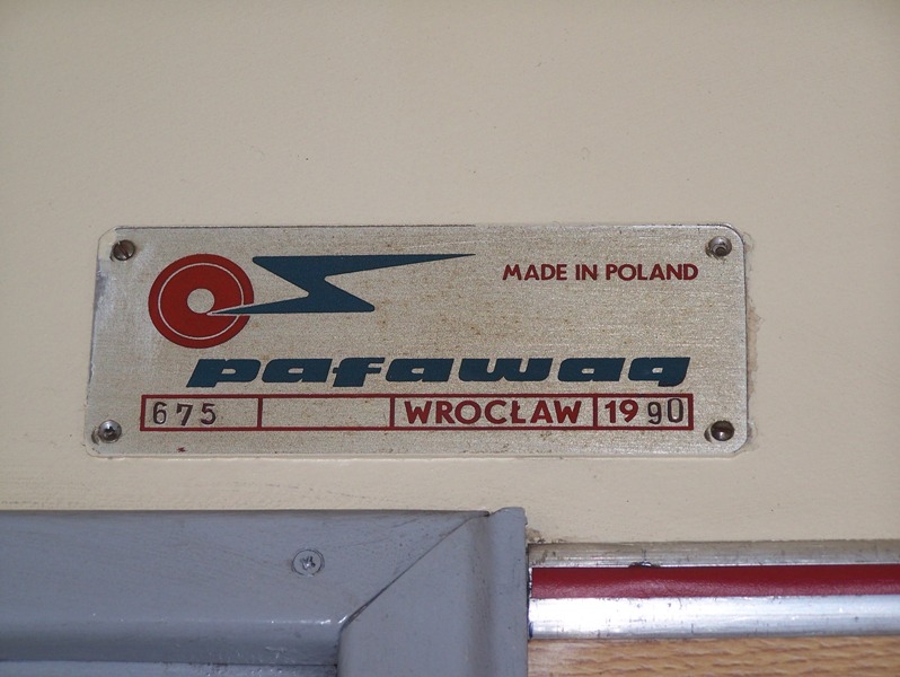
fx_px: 3617
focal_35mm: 139
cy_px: 338
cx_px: 450
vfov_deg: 10.7
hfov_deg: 14.2
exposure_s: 1/100
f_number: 3.2
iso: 80
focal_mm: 23.1
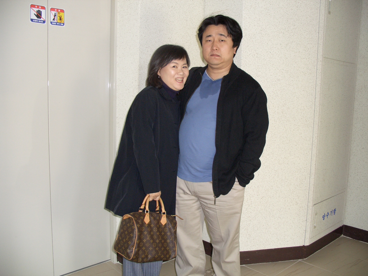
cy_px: 138
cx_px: 184
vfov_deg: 42.9
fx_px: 351
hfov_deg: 55.4
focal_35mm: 33
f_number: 2.8
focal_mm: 7.1
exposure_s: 1/60
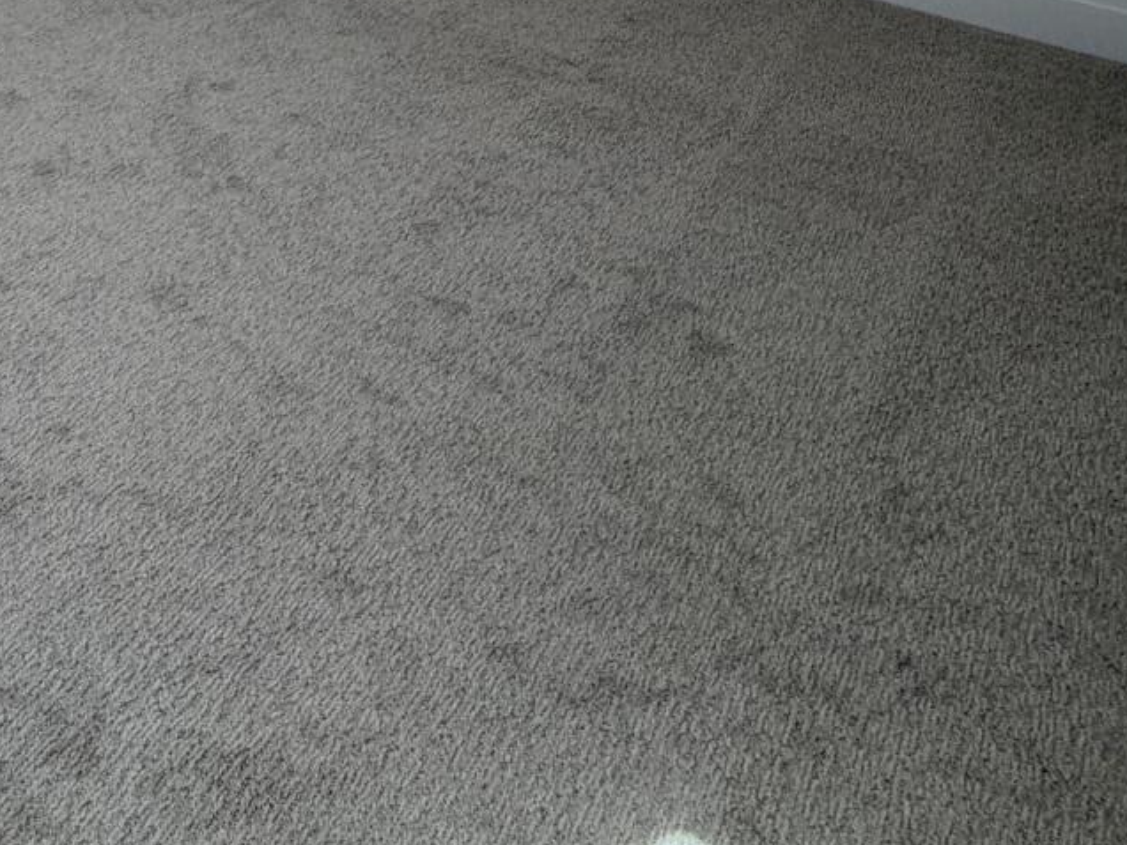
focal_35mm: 44
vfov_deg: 25.7
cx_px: -99
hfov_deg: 36.6
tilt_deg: -5.8
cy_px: -379
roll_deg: -2.6
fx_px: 1433
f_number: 2.2
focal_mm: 2.22
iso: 32
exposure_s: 1/120
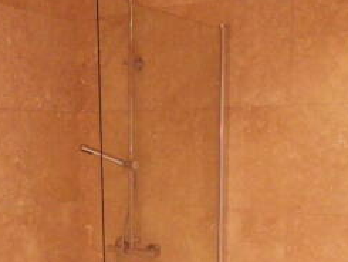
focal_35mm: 57
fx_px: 573
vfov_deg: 24.5
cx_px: 167
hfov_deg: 33.8
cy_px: 261
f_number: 3.3
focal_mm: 4.2
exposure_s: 1/30
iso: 480
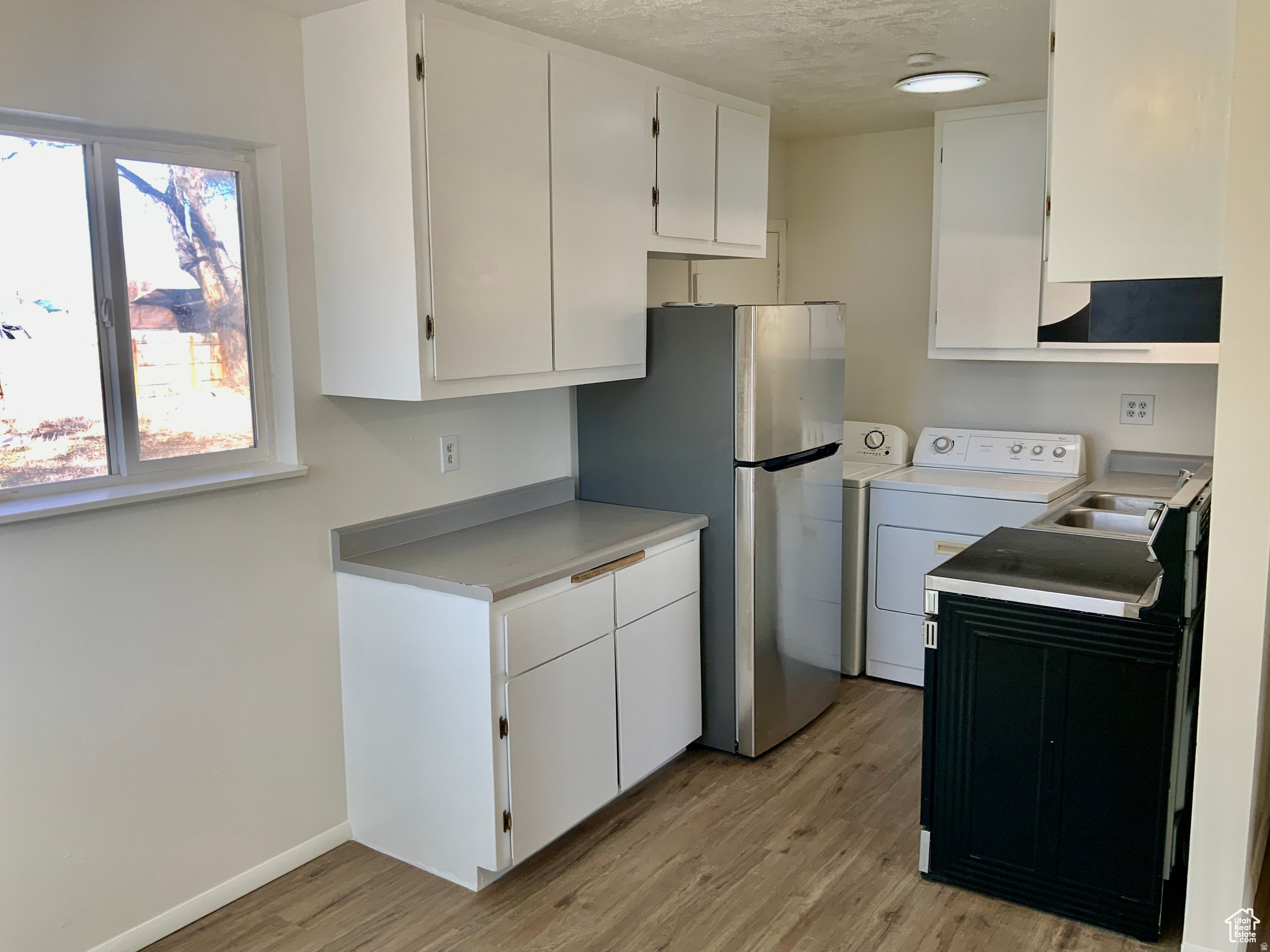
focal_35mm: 29
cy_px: 476
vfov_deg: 48.2
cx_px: 635
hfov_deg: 61.7
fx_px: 1064
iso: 40
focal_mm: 3
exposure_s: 1/120
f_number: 1.8
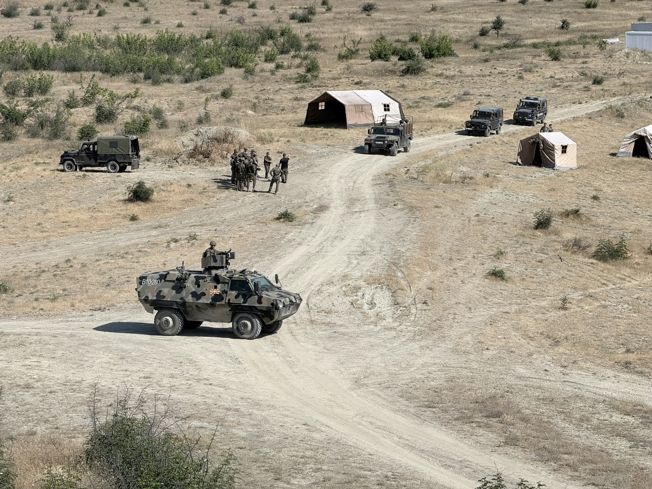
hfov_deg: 16.4
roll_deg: -1.5
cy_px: 244
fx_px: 2260
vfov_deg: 12.3
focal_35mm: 120
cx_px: 326
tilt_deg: -7.2
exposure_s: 1/2710
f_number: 2.8
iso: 50
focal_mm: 15.66
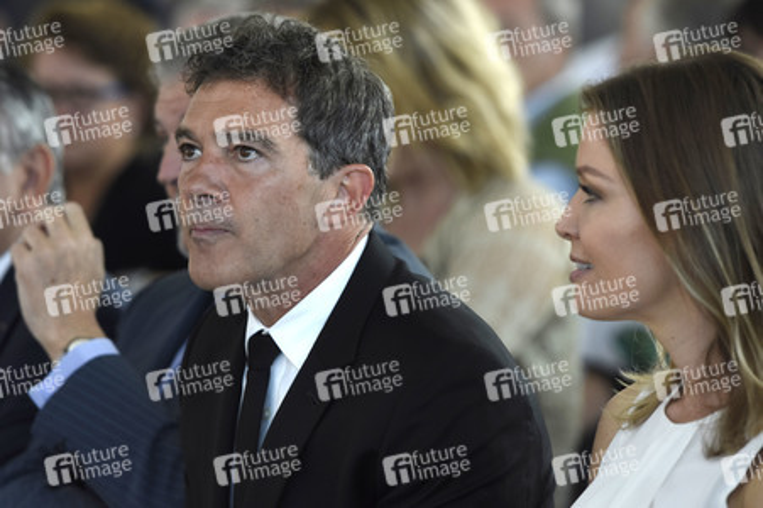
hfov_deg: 7.6
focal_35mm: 270
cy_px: 254
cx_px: 382
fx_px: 5718
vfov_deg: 5.1
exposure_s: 1/500
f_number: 3.5
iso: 800
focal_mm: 180
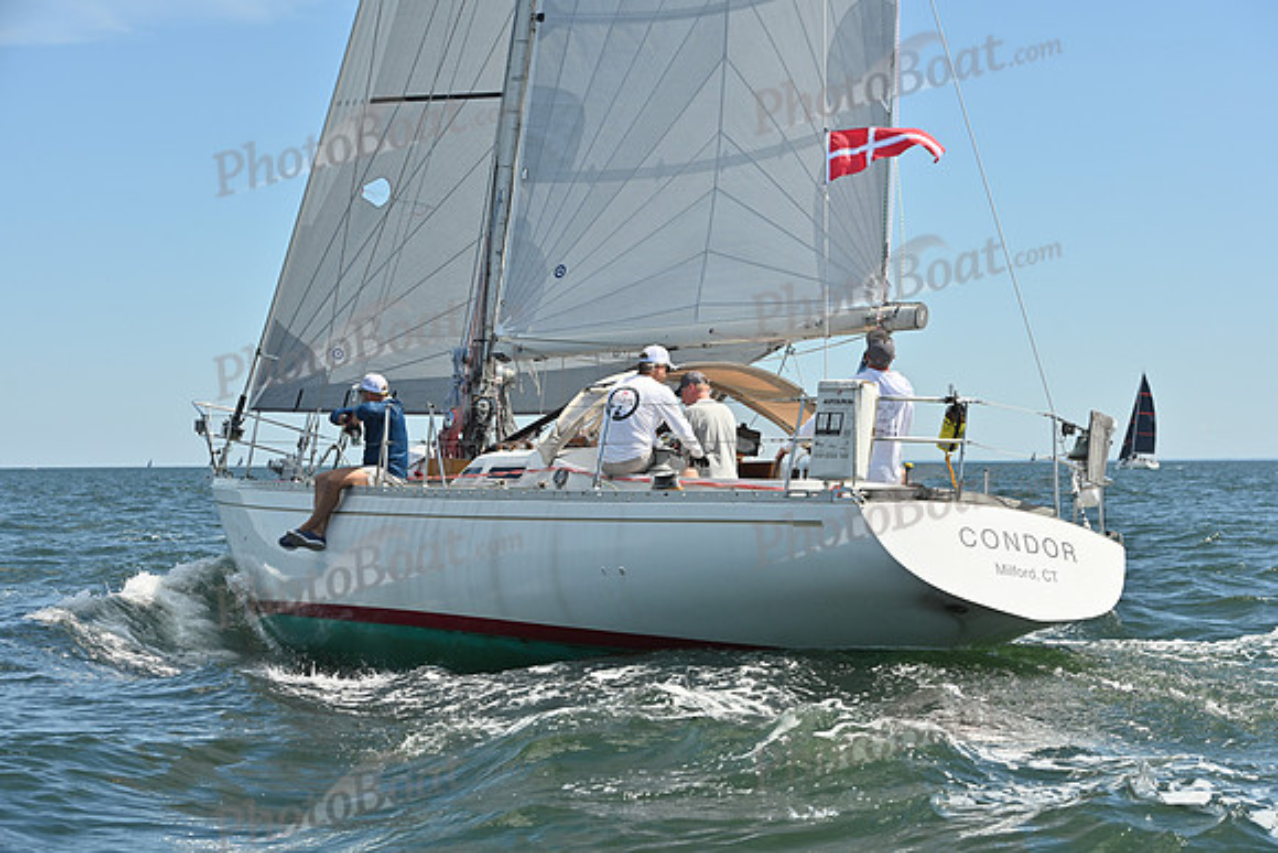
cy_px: 426
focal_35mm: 78
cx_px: 639
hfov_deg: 26.0
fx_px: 2770
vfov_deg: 17.5
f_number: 8
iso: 250
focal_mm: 78
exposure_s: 1/1250
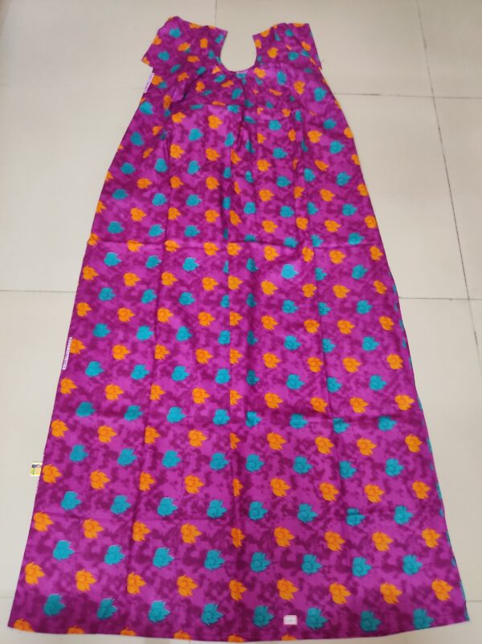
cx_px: 241
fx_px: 316
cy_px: 322
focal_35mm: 17
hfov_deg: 74.6
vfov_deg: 91.1
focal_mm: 4.74
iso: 1630
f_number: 1.79
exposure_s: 1/20
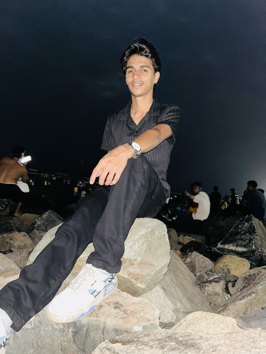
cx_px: 133
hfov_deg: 53.1
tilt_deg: +1.8
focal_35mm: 26
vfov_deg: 67.3
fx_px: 266
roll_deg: -11.2
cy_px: 177
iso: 125
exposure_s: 1/4
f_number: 1.5
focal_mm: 5.7
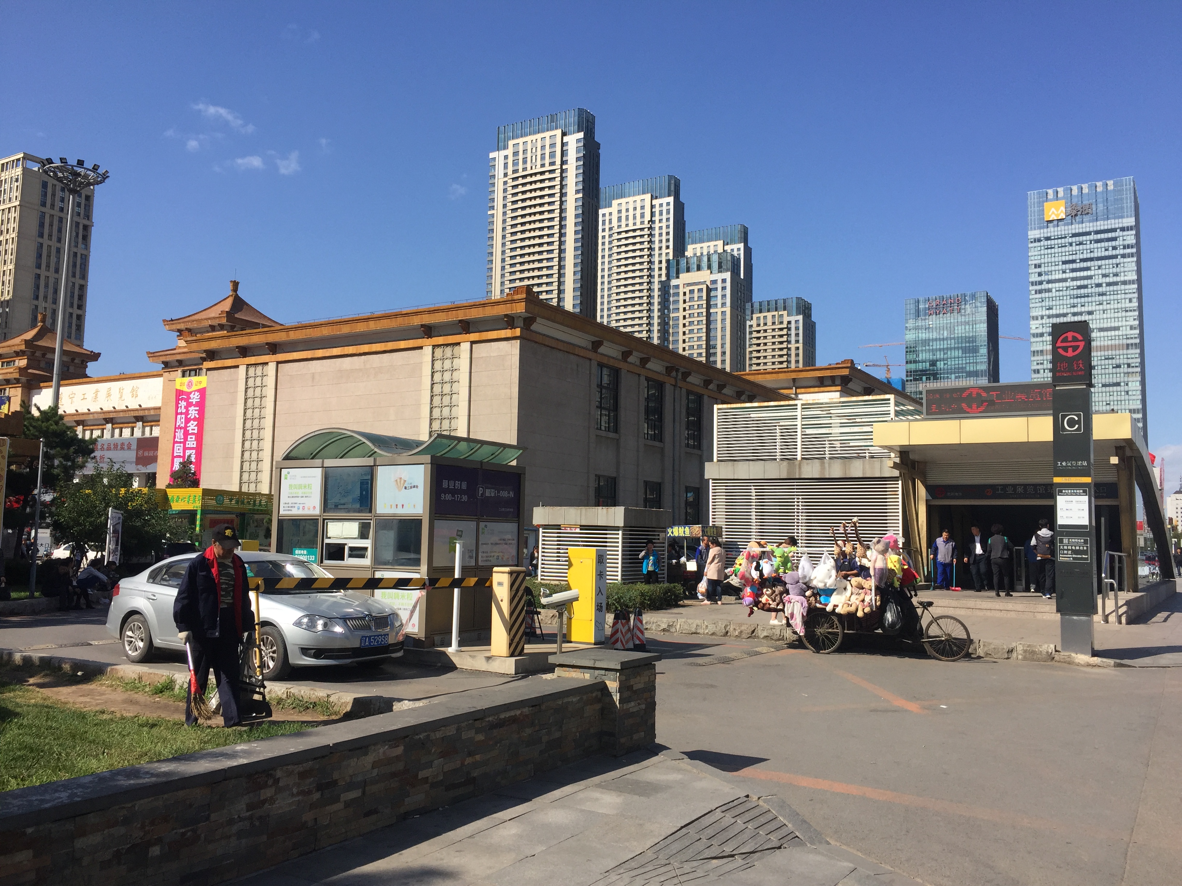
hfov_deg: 61.7
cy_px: 443
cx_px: 591
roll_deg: -2.4
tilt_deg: +6.3
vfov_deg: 48.2
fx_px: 990
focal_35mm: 29
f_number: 2.2
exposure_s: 1/2475
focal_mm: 4.15
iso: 32
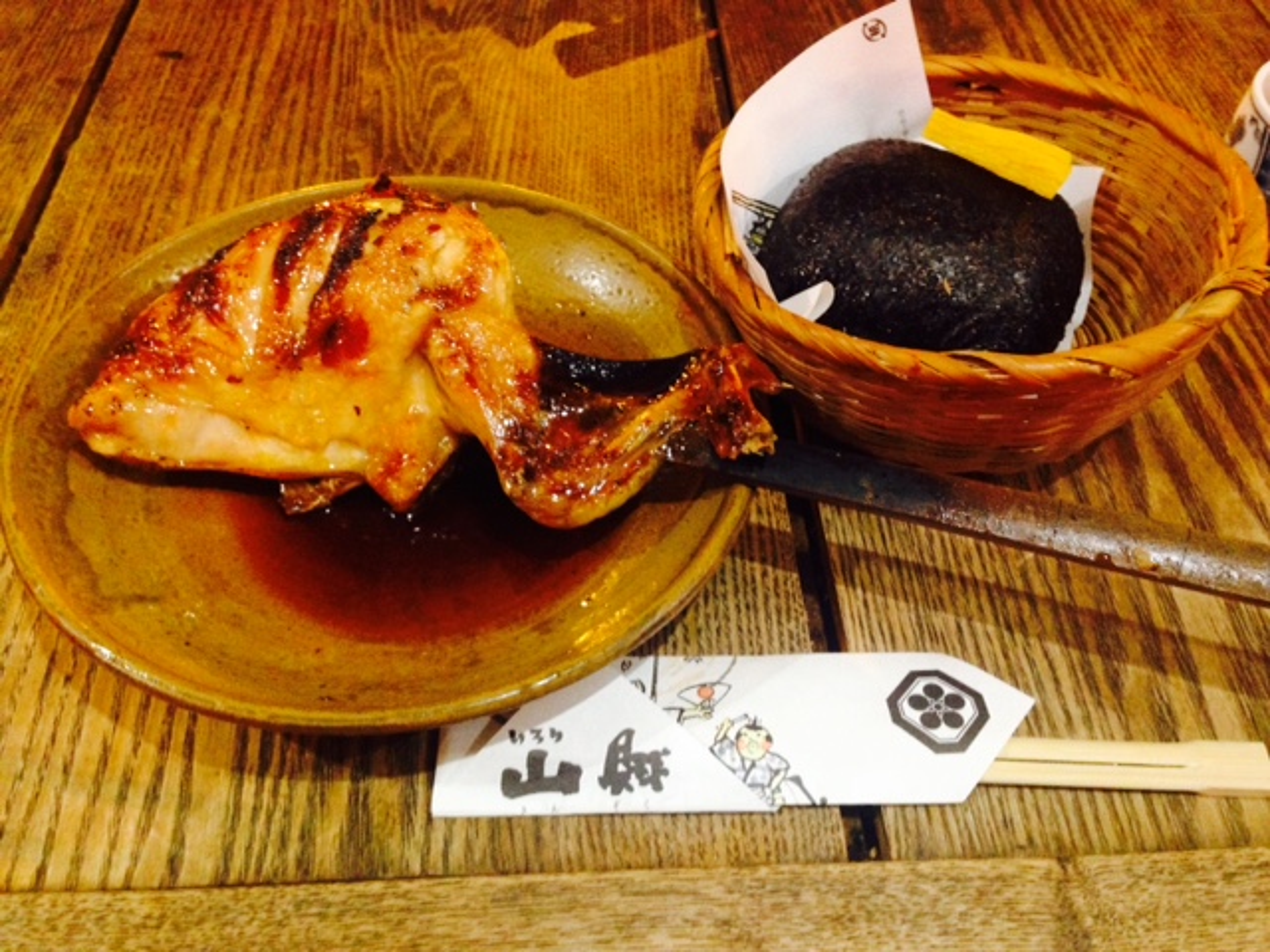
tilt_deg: -48.0
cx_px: 635
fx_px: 1211
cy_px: 476
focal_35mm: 33
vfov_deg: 42.9
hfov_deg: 55.4
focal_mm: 4.12
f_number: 2.4
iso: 320
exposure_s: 1/17
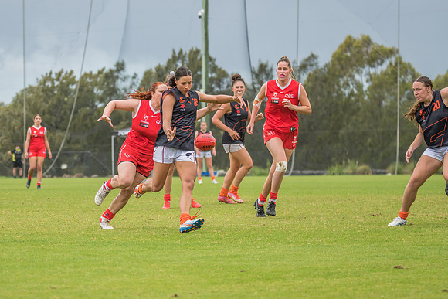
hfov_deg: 10.5
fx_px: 2433
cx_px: 156
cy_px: 149
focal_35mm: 195
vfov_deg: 7.0
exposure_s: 1/1250
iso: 500
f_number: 6.3
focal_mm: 150
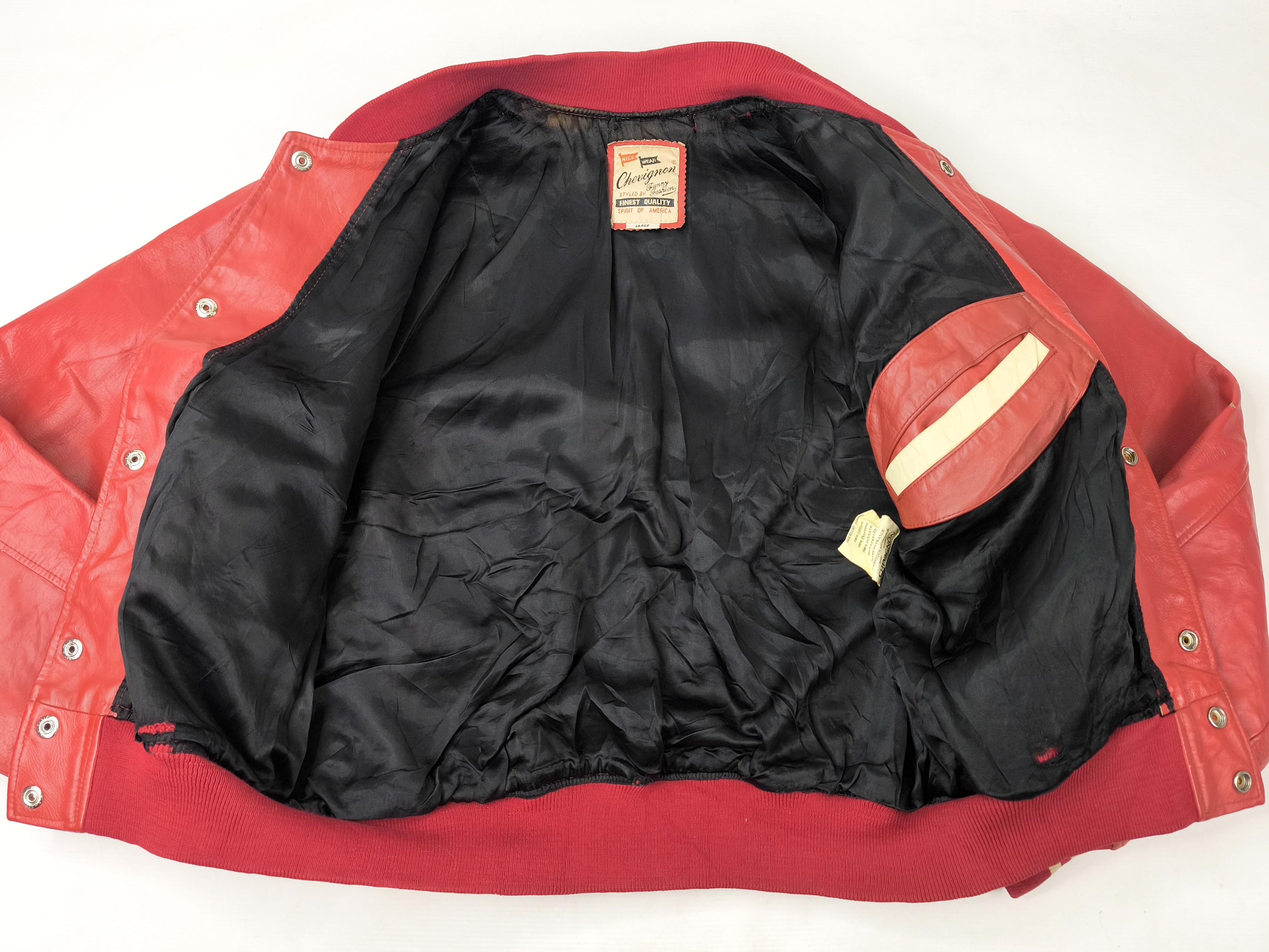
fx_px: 916
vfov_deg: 54.9
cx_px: 616
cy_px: 468
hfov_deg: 69.4
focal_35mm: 25
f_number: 1.9
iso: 100
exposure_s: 1/100
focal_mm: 6.92
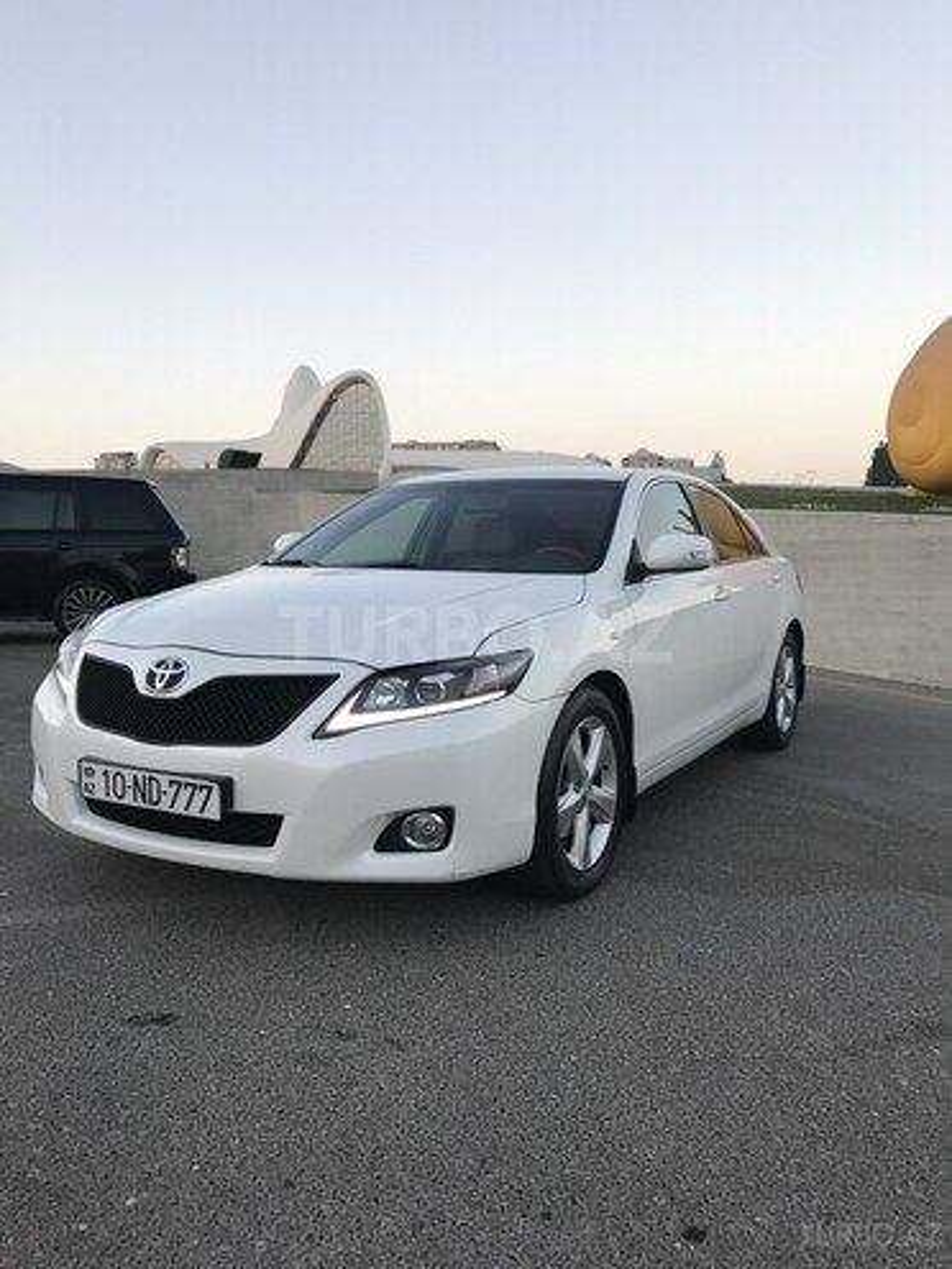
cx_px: 476
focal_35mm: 28
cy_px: 634
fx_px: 1027
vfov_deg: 63.4
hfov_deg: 49.7
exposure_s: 1/100
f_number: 1.8
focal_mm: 3.99
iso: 25
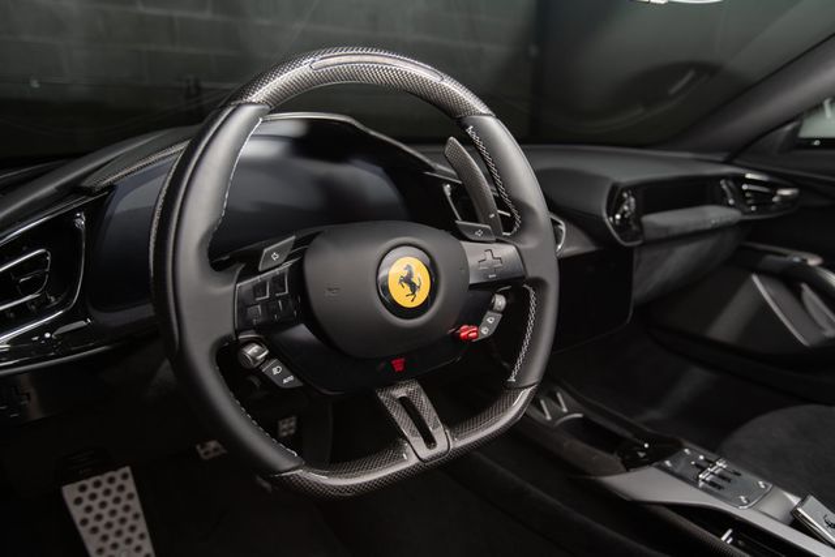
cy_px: 278
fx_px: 557
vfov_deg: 53.2
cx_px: 418
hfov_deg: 73.7
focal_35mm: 24
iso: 160
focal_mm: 24
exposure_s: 1/160
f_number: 4.5
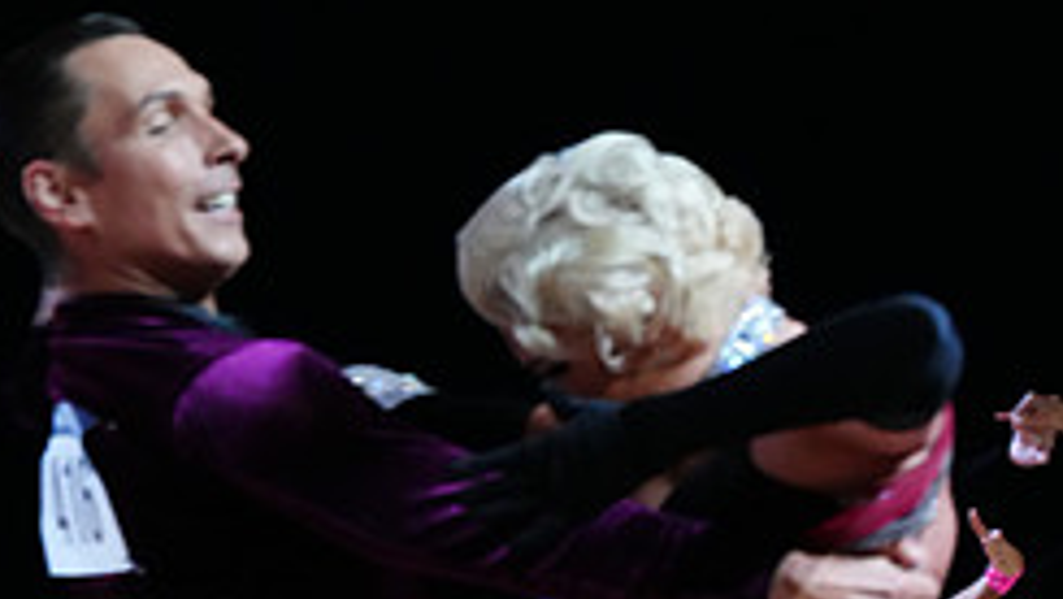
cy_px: 1098
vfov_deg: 2.7
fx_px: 12519
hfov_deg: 4.9
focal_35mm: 444
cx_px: 805
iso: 6400
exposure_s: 1/400
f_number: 6.3
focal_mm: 179
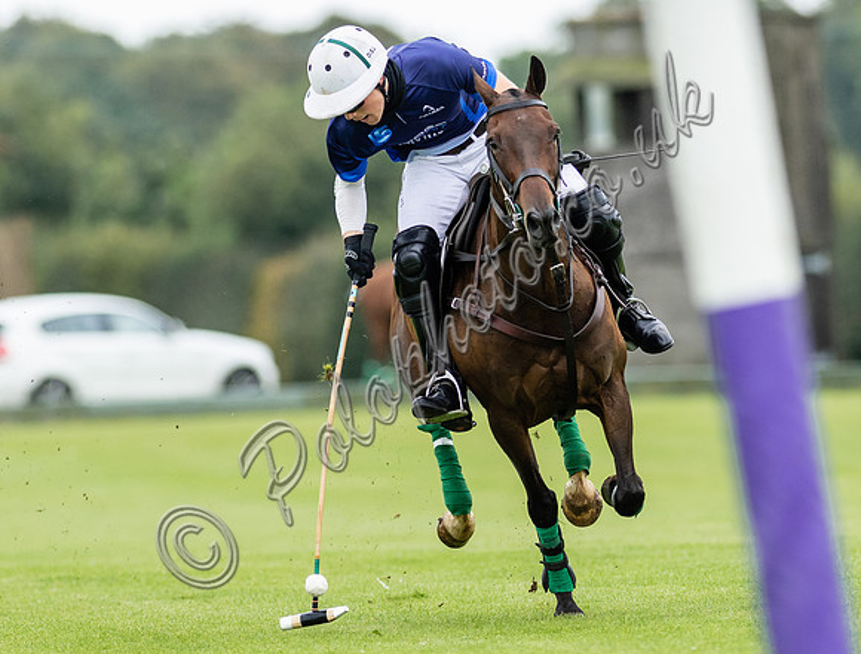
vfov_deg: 2.2
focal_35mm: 695
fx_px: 17381
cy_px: 302
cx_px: 479
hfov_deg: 2.8
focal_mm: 300
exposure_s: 1/2000
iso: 400
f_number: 3.2
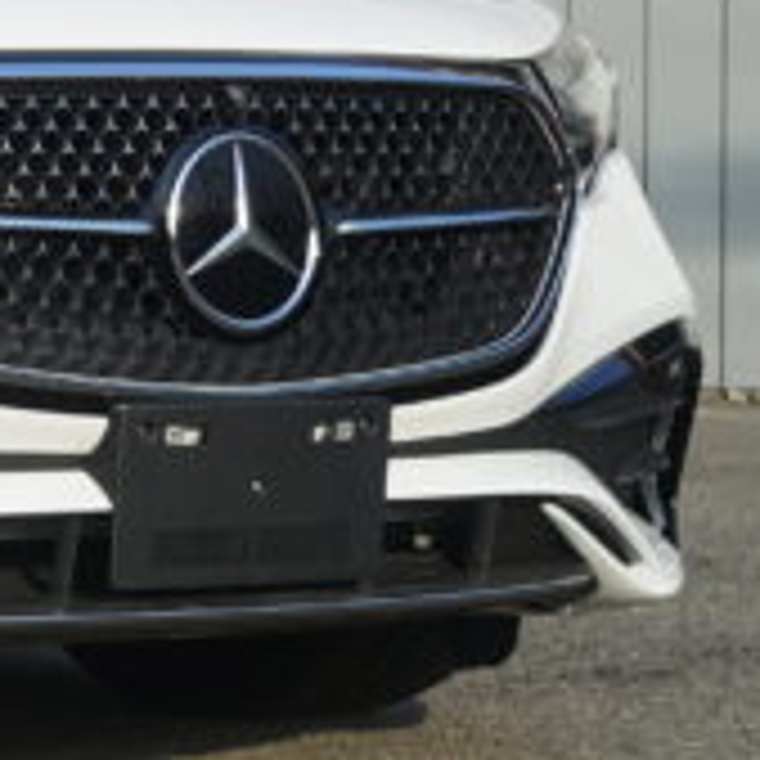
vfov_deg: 7.9
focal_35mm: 222
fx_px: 5514
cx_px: -1124
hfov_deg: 7.3
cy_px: 137
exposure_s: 1/160
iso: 125
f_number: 5.6
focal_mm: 43
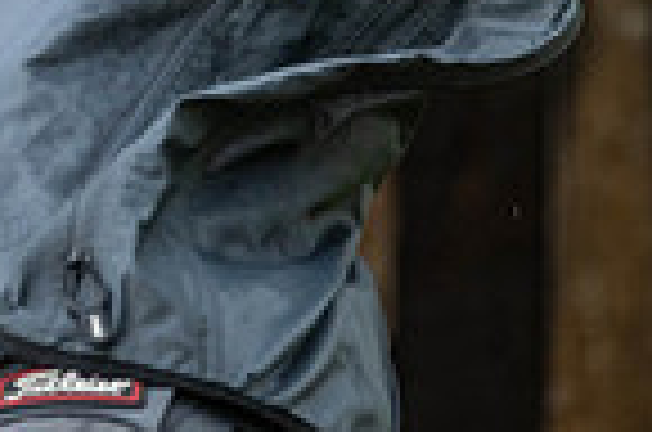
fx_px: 25047
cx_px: -163
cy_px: -369
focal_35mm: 1386
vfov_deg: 1.0
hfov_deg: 1.5
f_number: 4
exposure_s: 1/640
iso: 320
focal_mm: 300
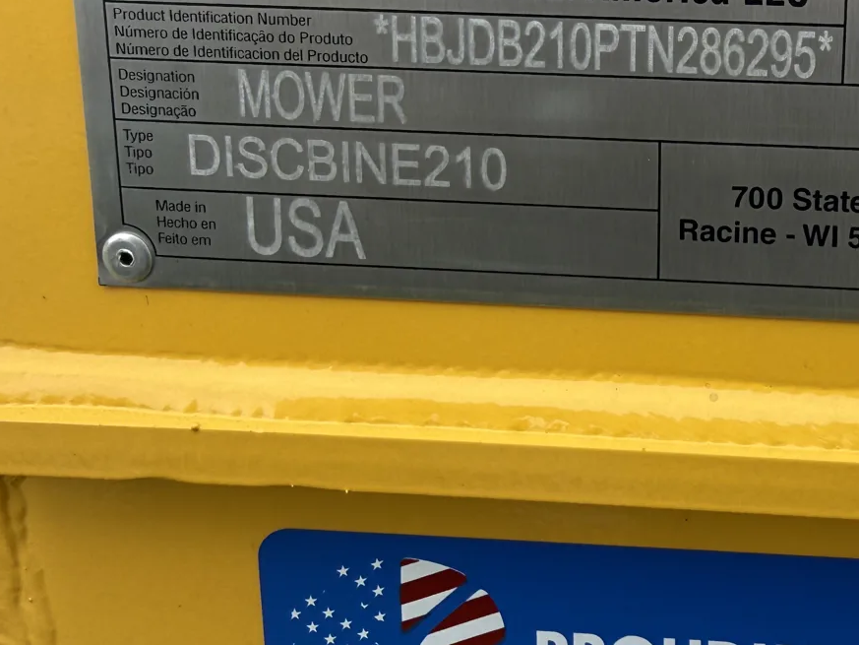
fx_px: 1092
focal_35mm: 44
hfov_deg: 41.4
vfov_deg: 32.0
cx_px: 663
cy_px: 133
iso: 40
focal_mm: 2.22
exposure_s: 1/249
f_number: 2.2
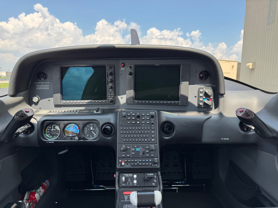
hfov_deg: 71.6
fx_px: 193
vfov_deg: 56.8
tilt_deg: -7.2
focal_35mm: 24
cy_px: 104
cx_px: 139
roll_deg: -1.1
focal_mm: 6.76
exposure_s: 1/593
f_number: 1.78
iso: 80
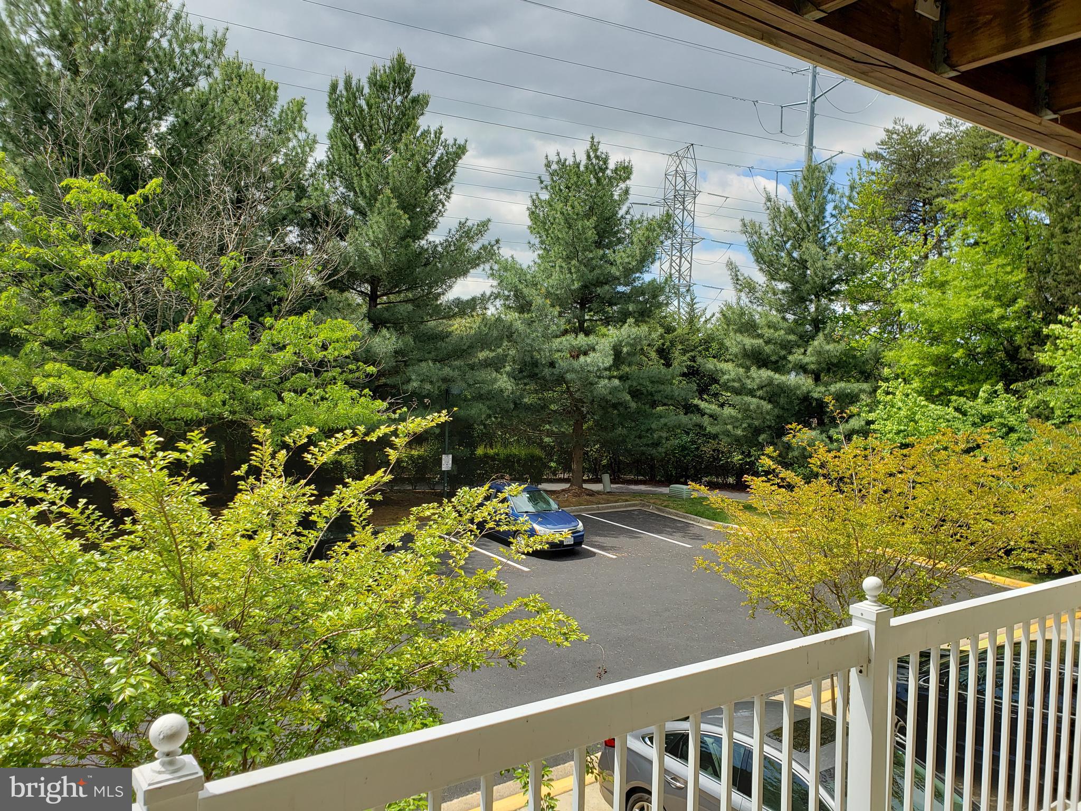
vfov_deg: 53.1
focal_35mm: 26
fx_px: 812
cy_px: 406
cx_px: 540
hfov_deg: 67.3
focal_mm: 4.3
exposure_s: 1/909
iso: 50
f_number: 2.4
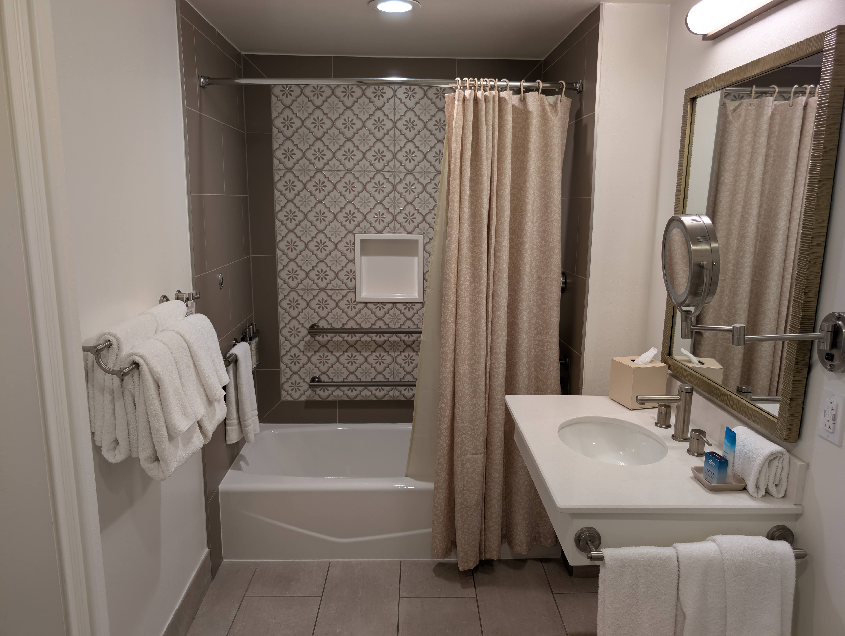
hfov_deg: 71.5
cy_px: 318
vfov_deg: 56.9
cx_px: 422
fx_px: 587
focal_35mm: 24
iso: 29
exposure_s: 1/24
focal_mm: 6.9
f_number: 1.68
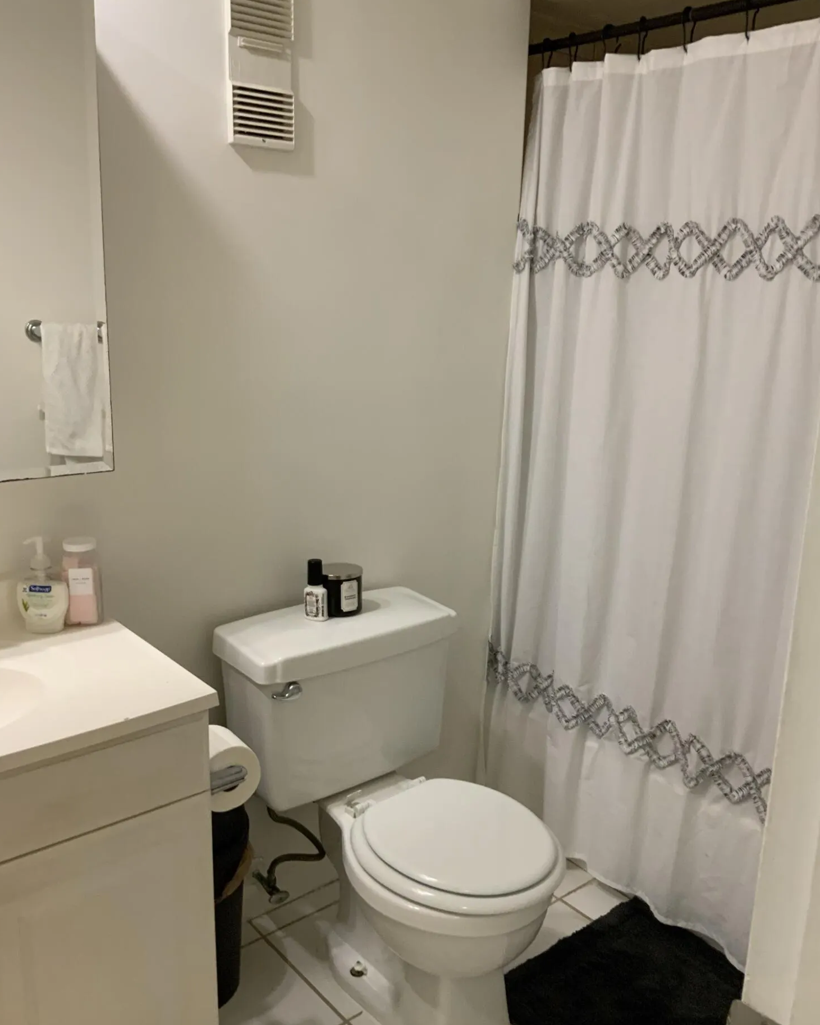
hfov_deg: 47.1
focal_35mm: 31
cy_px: 511
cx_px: 415
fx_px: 940
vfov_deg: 57.2
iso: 160
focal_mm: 3
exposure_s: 1/60
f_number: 1.8
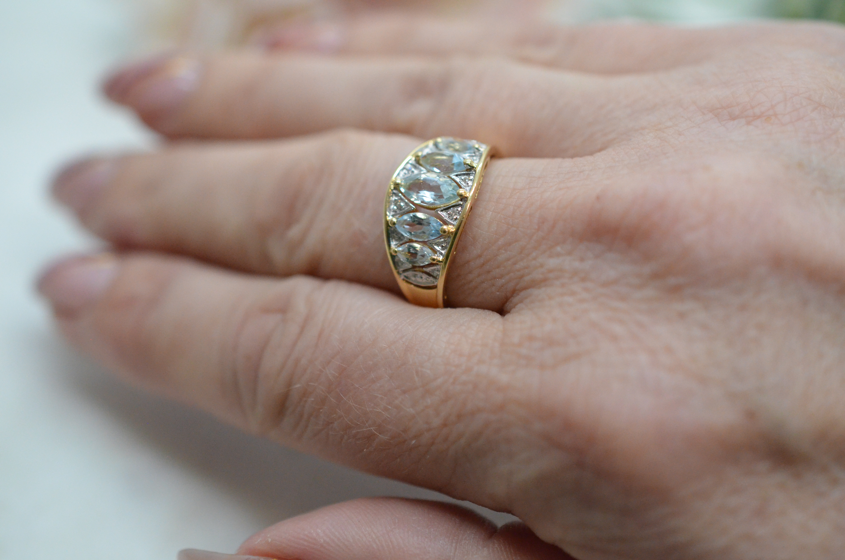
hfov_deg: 33.5
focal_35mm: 60
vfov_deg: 22.5
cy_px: 280
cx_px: 422
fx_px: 1405
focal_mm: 40
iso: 3200
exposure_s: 1/2000
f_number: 4
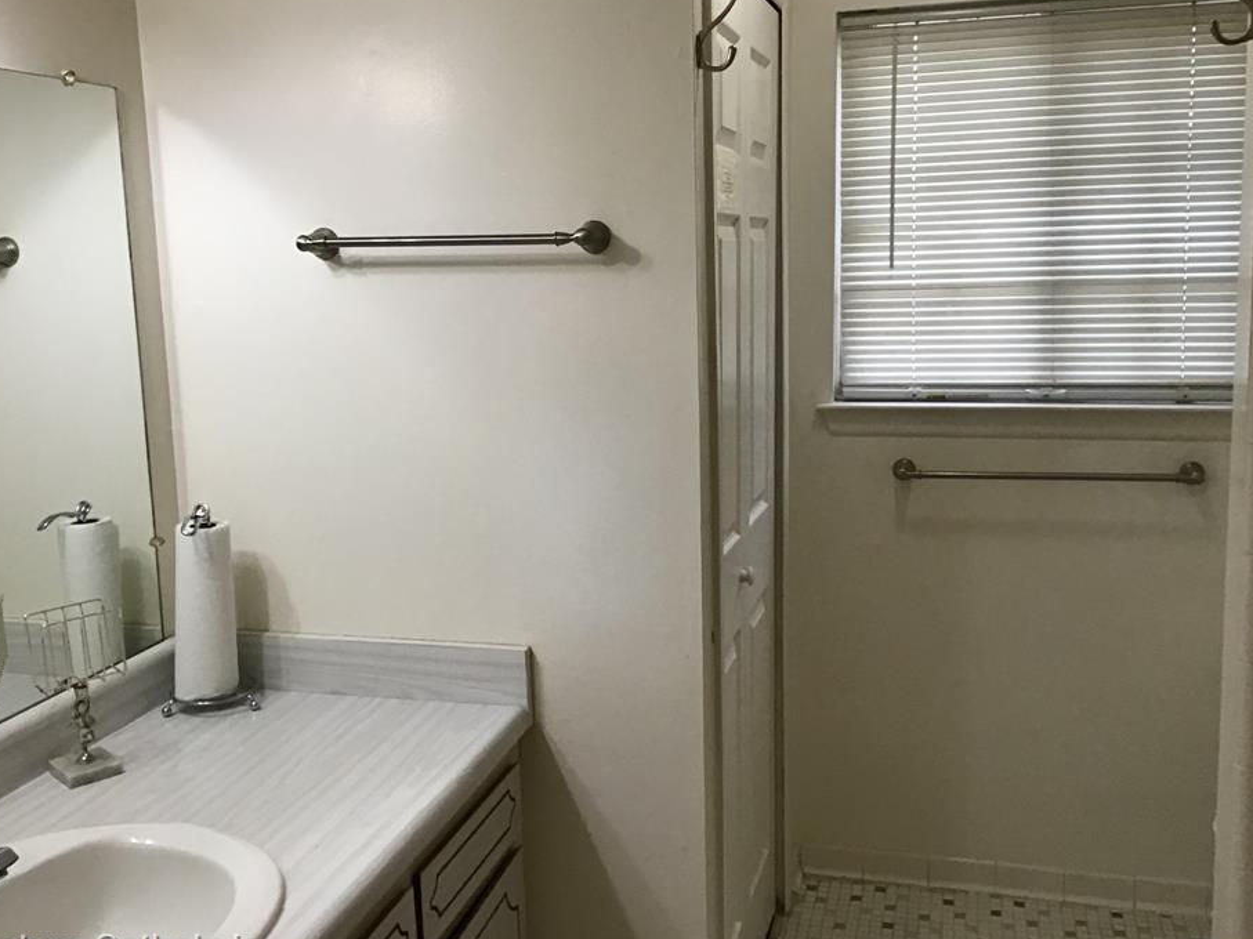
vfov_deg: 40.7
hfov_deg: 52.6
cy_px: 445
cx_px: 623
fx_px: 1267
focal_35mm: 35
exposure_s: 1/30
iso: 40
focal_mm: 3.3
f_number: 2.4
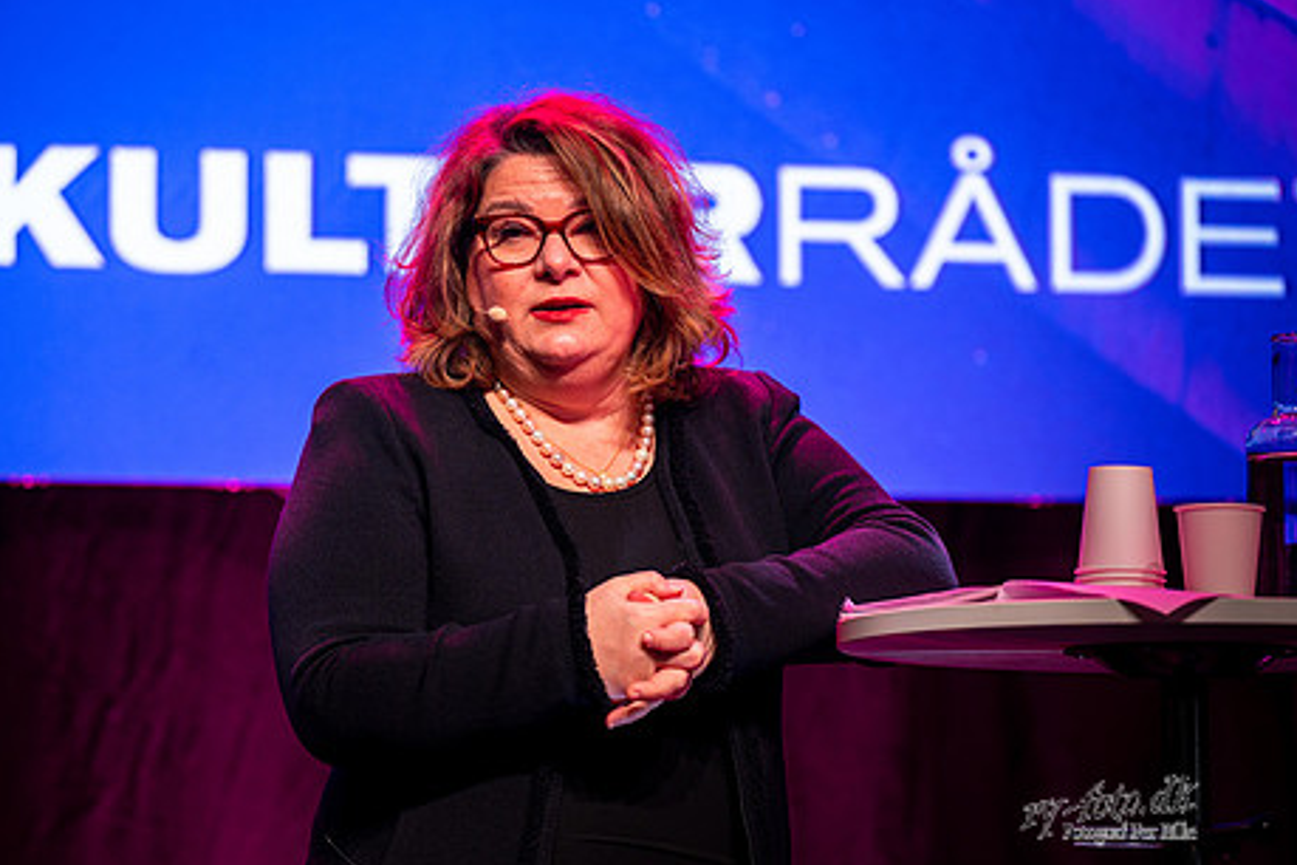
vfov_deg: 7.2
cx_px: 568
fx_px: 6917
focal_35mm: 192
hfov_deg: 10.7
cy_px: 403
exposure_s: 1/160
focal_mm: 152
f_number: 3.2
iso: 400
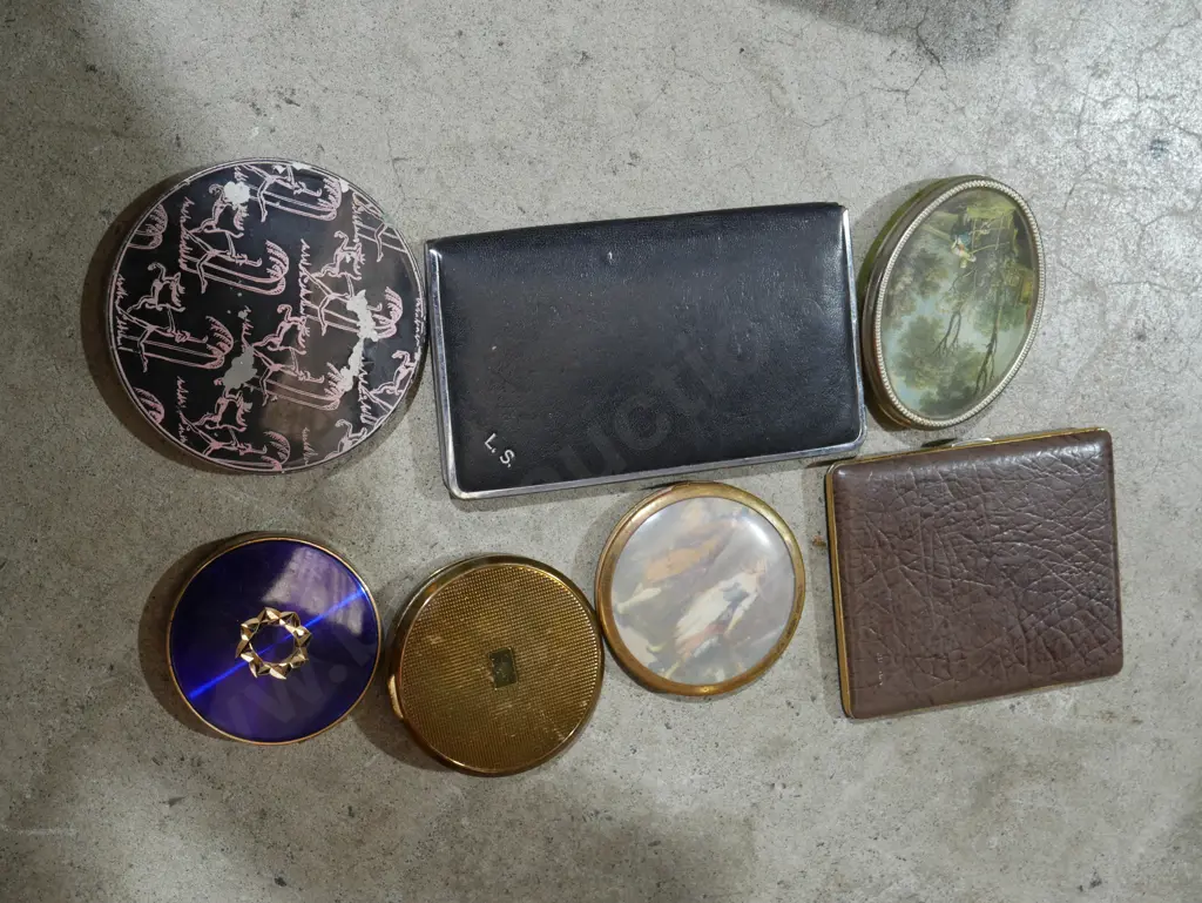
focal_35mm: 50
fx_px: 1737
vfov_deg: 29.1
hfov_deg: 38.2
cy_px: 452
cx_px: 601
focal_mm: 25
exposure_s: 1/60
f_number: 5.3
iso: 500
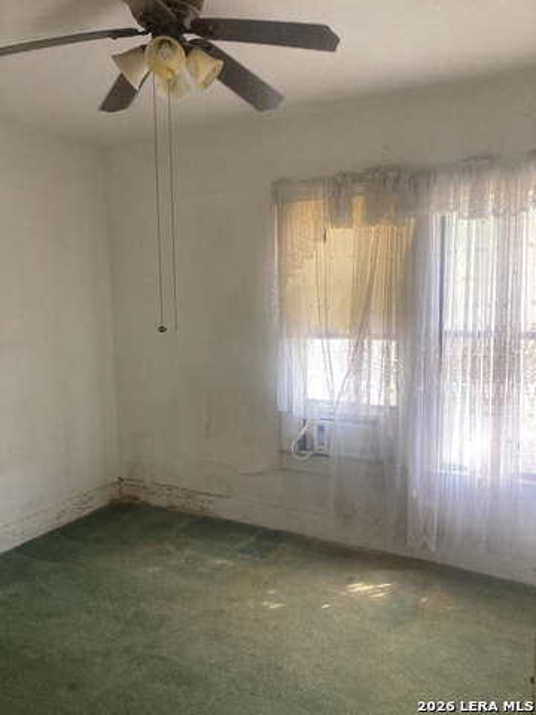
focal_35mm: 28
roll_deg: +0.6
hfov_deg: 49.7
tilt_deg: -4.0
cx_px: 268
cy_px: 358
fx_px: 578
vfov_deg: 63.4
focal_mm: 3.99
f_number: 1.8
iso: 250
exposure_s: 1/60
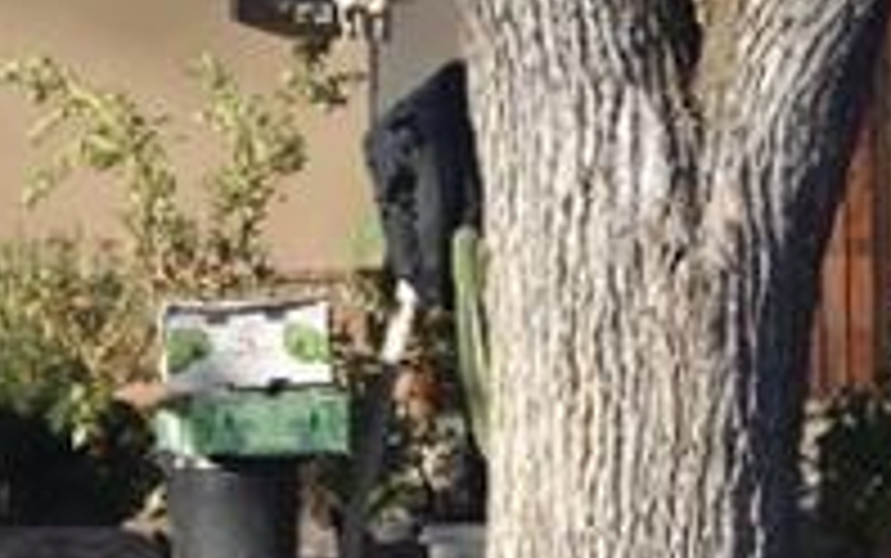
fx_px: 6754
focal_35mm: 278
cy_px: 112
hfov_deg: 7.5
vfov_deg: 4.7
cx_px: -274
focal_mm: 24
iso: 100
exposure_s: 1/200
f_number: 5.6
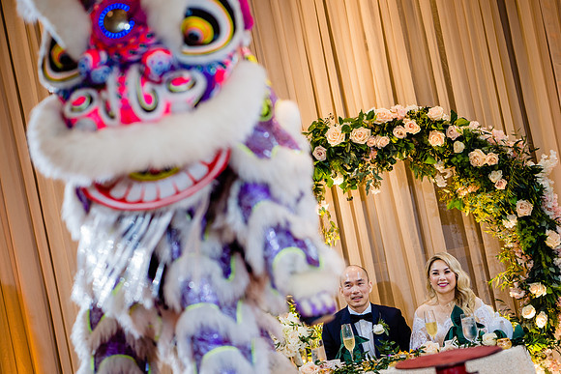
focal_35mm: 102
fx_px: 1592
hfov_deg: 20.0
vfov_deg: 13.4
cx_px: 280
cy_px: 187
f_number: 2.2
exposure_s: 1/200
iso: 1000
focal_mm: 85
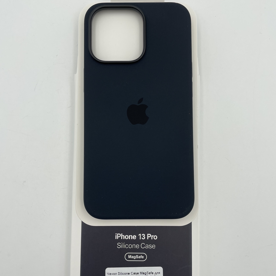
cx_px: 137
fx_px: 280
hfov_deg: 52.5
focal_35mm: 31
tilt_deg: -89.0
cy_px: 146
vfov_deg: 52.5
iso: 32
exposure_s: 1/1435
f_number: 1.6
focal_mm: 4.2
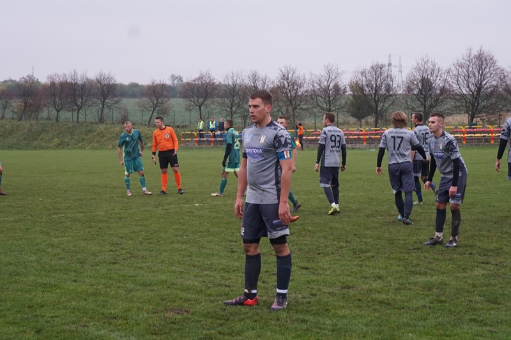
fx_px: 1164
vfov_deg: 16.6
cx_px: 256
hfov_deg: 24.8
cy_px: 170
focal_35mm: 82
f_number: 5.6
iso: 640
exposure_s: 1/160
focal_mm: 55
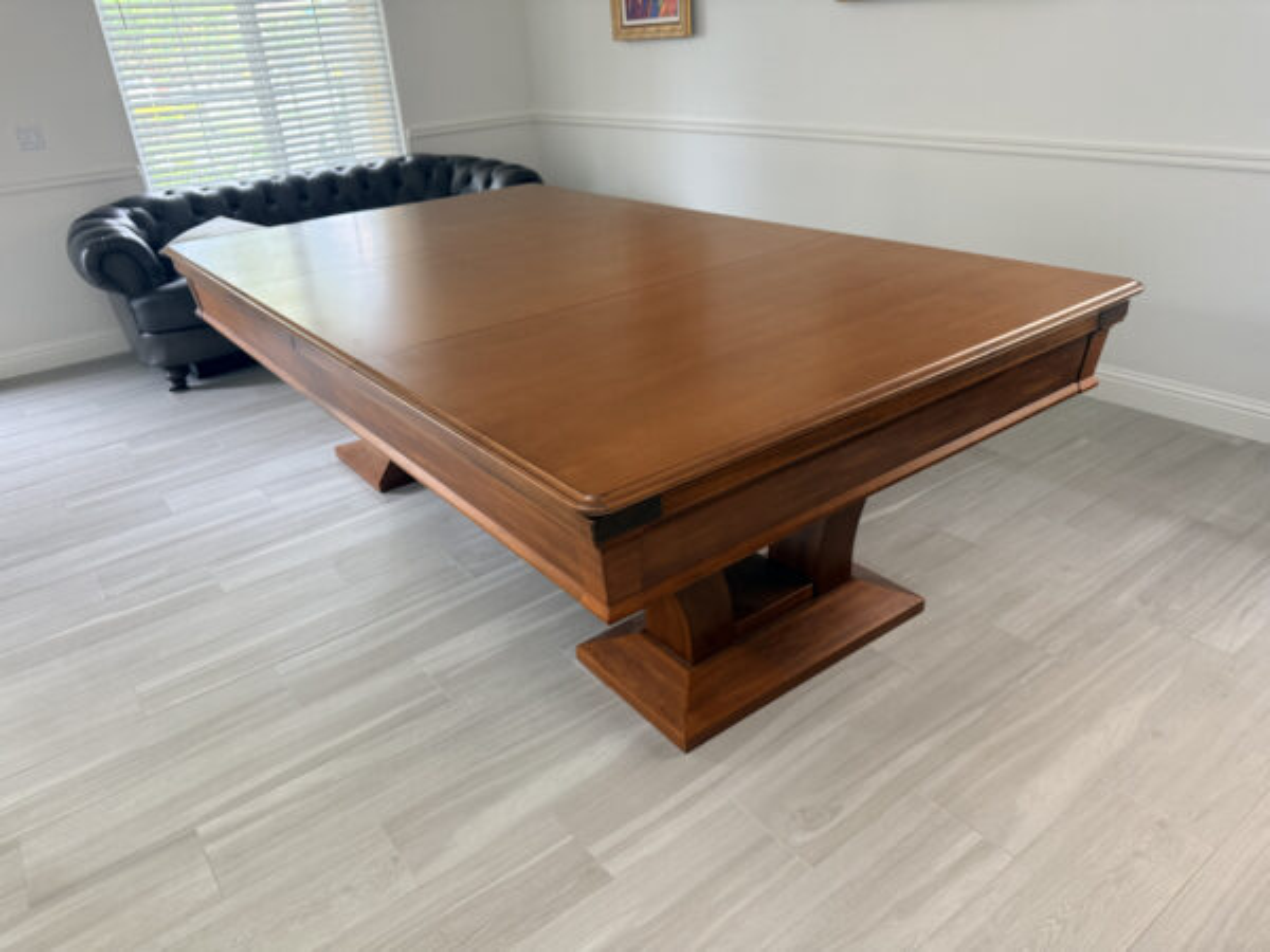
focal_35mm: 24
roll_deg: +4.6
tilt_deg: -25.0
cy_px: 476
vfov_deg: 56.8
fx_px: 881
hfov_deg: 71.6
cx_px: 635
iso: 200
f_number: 1.78
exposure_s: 1/105
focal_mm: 6.76
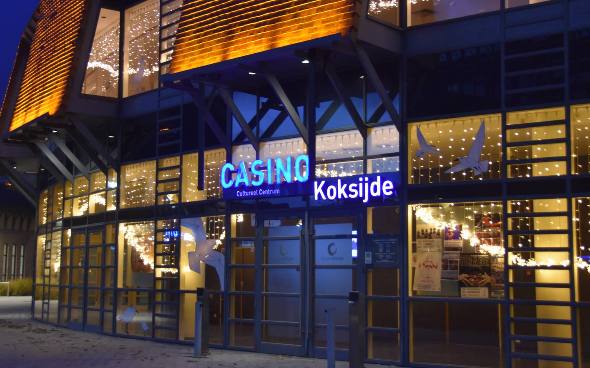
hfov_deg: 36.3
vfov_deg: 23.1
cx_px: 290
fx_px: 900
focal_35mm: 56
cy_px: 178
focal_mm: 32
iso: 1000
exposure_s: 1/13
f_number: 4
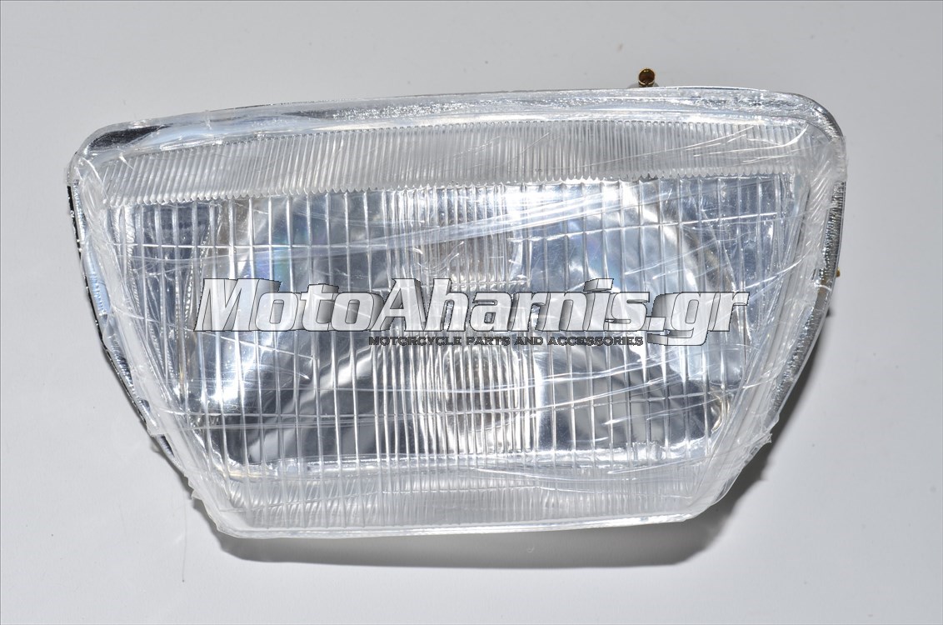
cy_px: 312
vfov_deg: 16.5
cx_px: 472
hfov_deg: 24.7
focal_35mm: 82
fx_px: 2157
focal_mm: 55
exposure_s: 1/100
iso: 160
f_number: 16
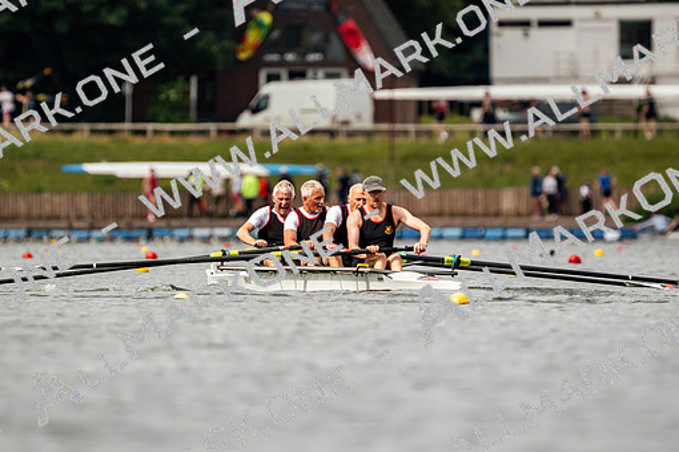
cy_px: 221
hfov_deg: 2.0
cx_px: 304
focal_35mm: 1023
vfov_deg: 1.3
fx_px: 19293
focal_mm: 600
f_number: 6.3
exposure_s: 1/2000
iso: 250
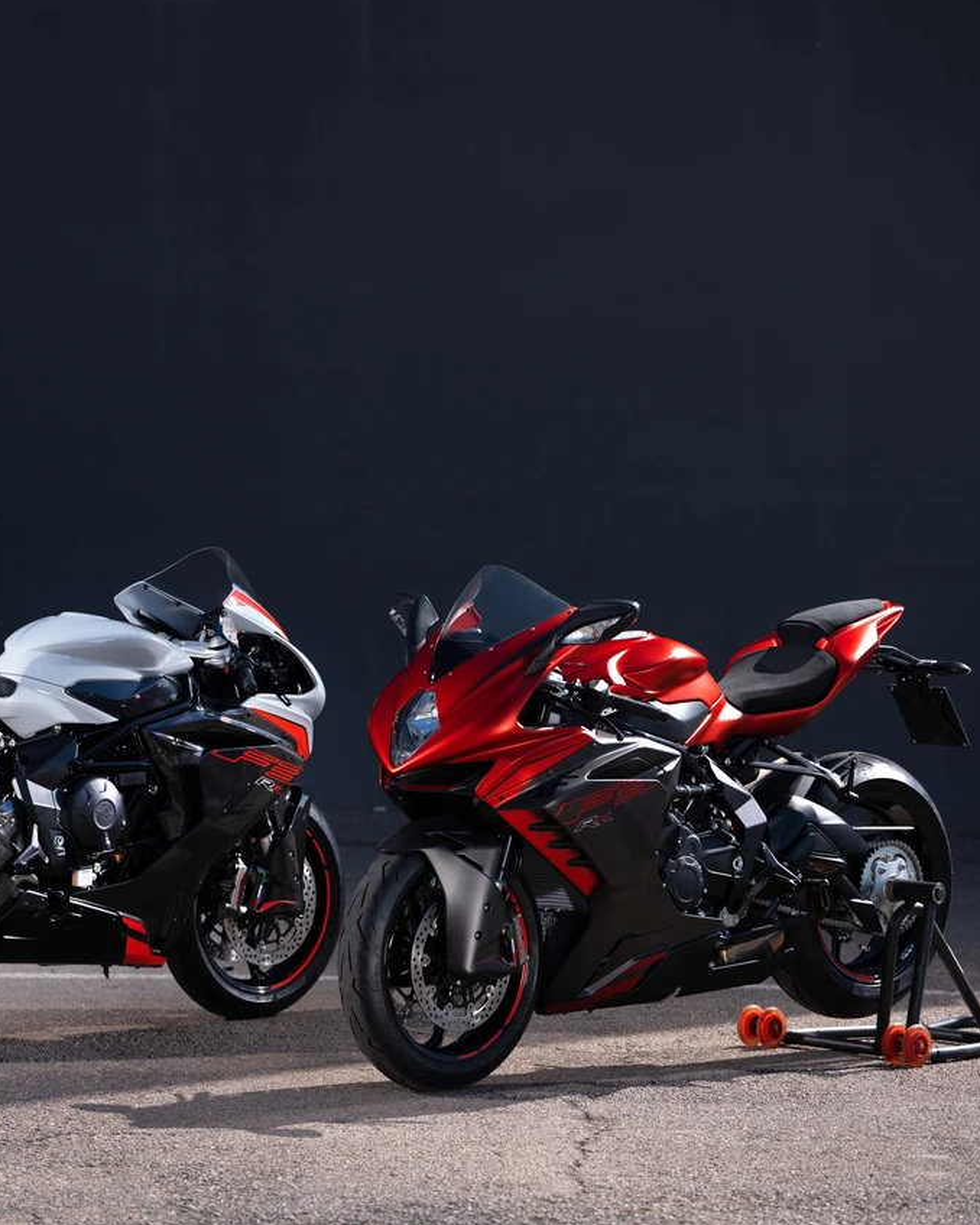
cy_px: 610
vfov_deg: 11.6
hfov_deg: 9.3
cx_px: 315
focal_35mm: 166
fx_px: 6016
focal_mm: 117
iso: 50
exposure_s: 1/800
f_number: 3.2
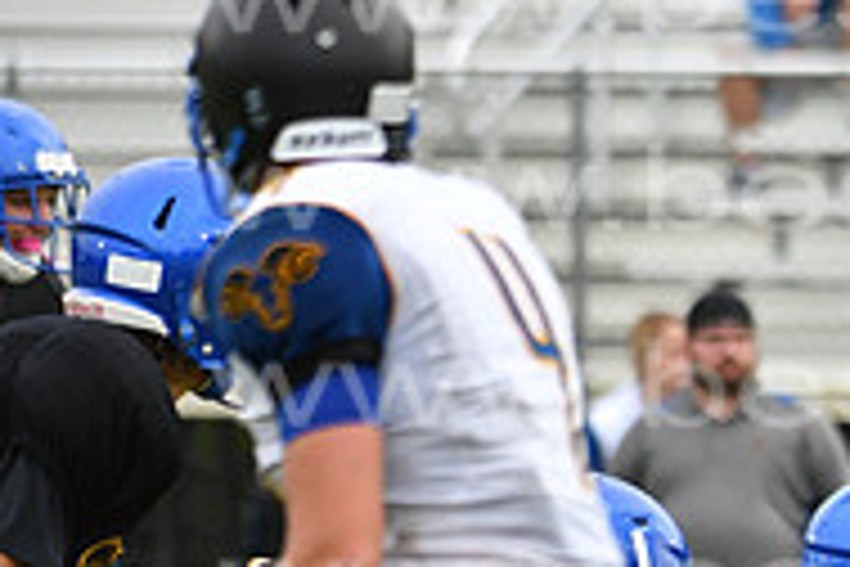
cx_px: 1246
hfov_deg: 3.2
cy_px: 691
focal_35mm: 644
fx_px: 15204
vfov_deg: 2.1
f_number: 3.5
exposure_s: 1/3200
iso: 800
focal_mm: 140
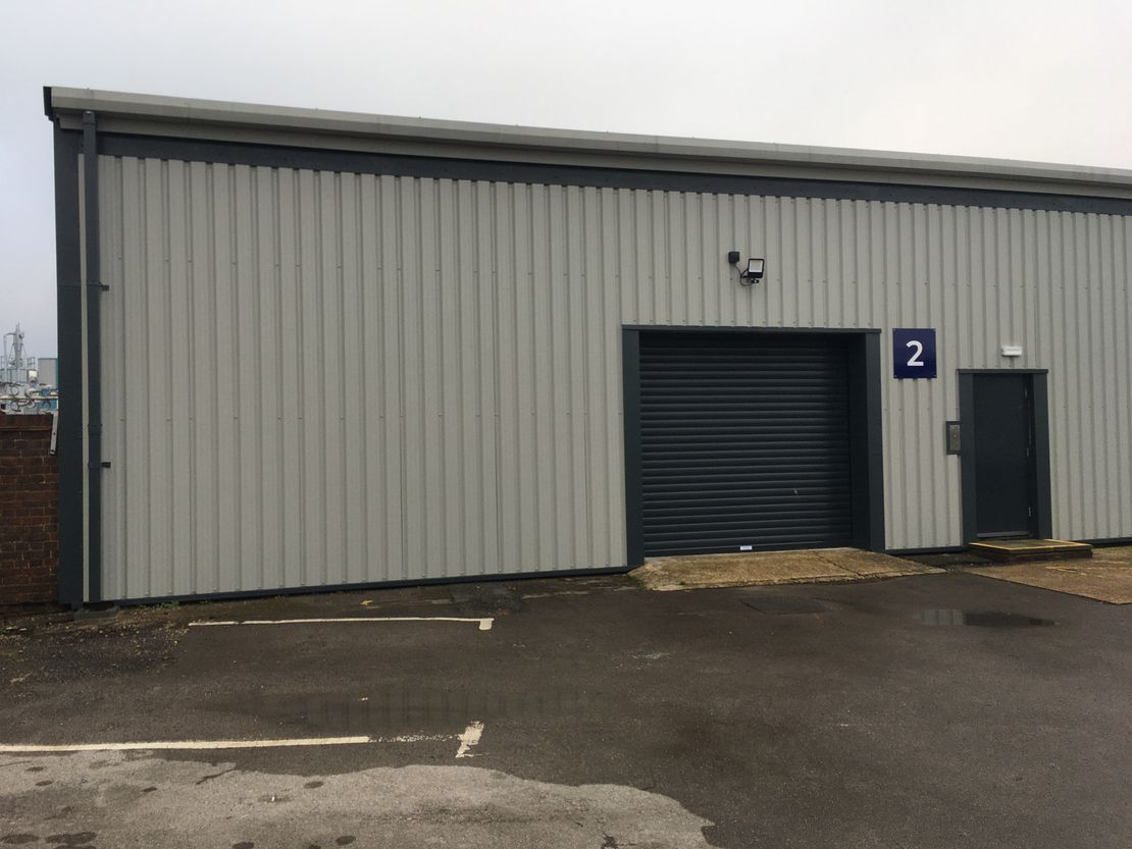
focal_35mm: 29
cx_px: 566
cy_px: 424
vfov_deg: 48.2
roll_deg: +0.7
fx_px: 949
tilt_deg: +0.6
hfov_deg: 61.6
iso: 25
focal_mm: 4.15
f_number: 2.2
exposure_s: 1/213
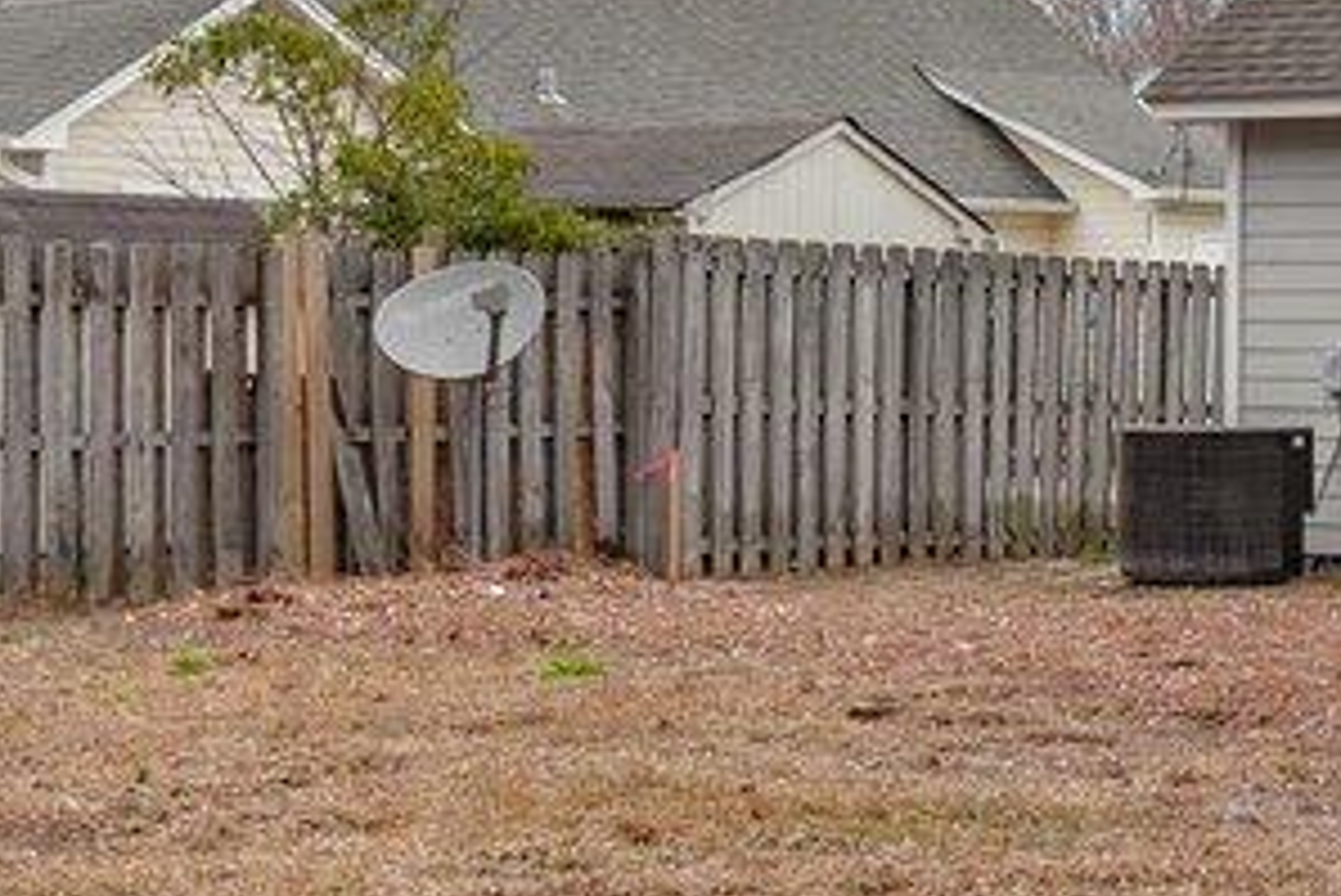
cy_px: 349
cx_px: 1490
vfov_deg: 12.5
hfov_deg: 17.9
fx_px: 4099
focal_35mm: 110
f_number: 4
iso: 250
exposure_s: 1/100
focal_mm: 16
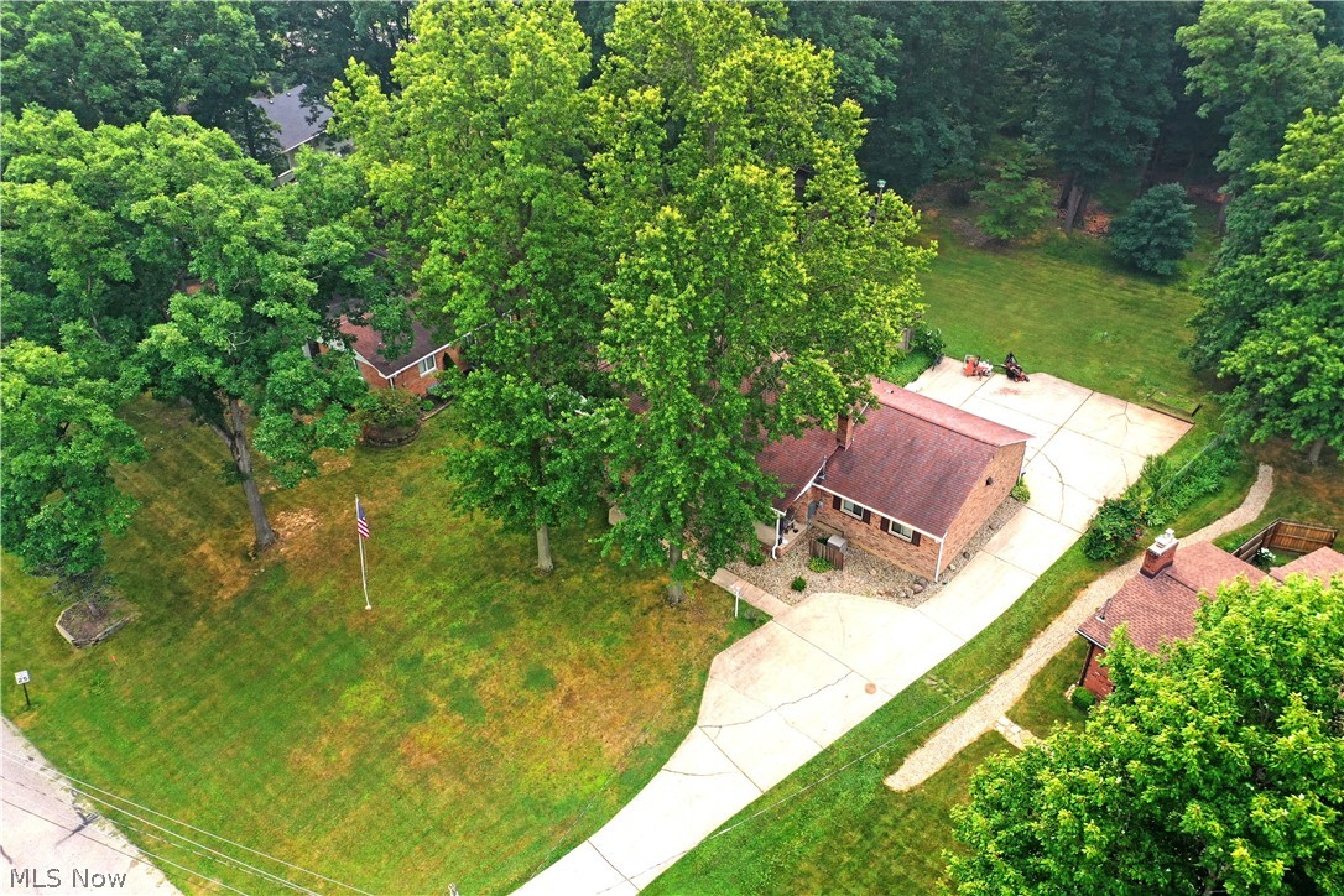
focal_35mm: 28
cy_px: 448
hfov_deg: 65.5
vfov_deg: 46.4
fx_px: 1045
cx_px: 672
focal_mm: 10.26
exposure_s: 1/200
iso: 100
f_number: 5
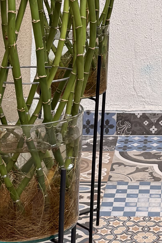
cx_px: 246
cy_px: -97
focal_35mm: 120
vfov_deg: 15.9
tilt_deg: -0.1
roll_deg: -1.0
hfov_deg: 11.0
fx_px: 810
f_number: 1.78
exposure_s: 1/120
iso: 50
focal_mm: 6.76
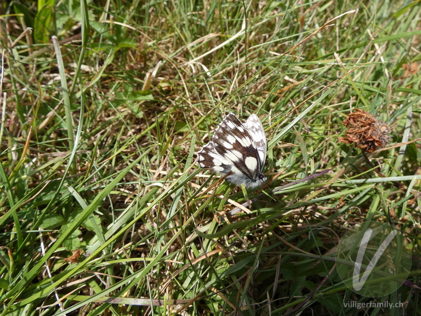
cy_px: 158
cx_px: 210
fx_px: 243
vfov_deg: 66.0
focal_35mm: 20
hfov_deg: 81.7
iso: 80
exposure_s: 1/1000
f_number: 2.8
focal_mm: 3.6
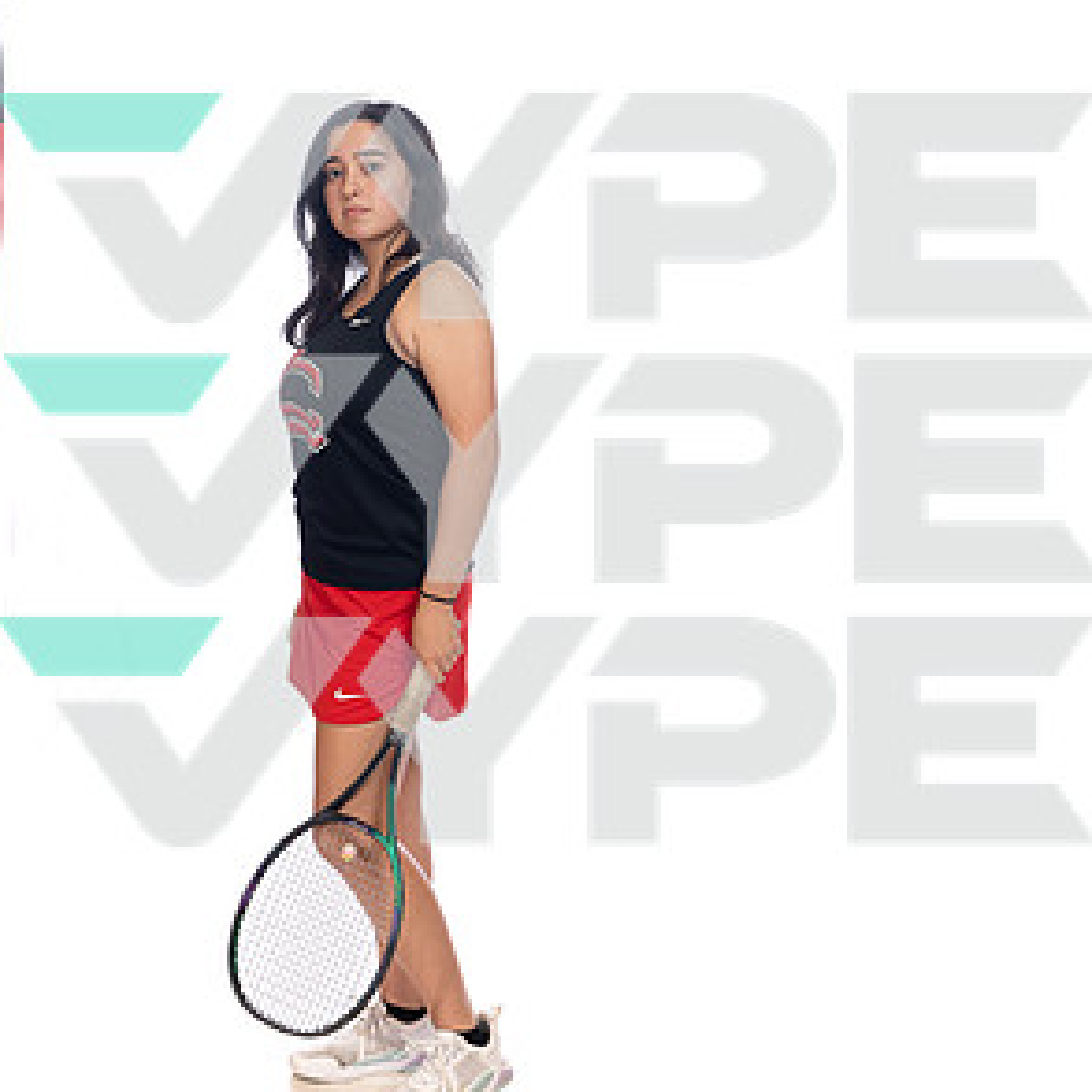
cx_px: 553
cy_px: 472
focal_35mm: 65
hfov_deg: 26.5
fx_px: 2320
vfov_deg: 26.5
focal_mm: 50
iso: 800
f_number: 7.1
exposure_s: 1/250
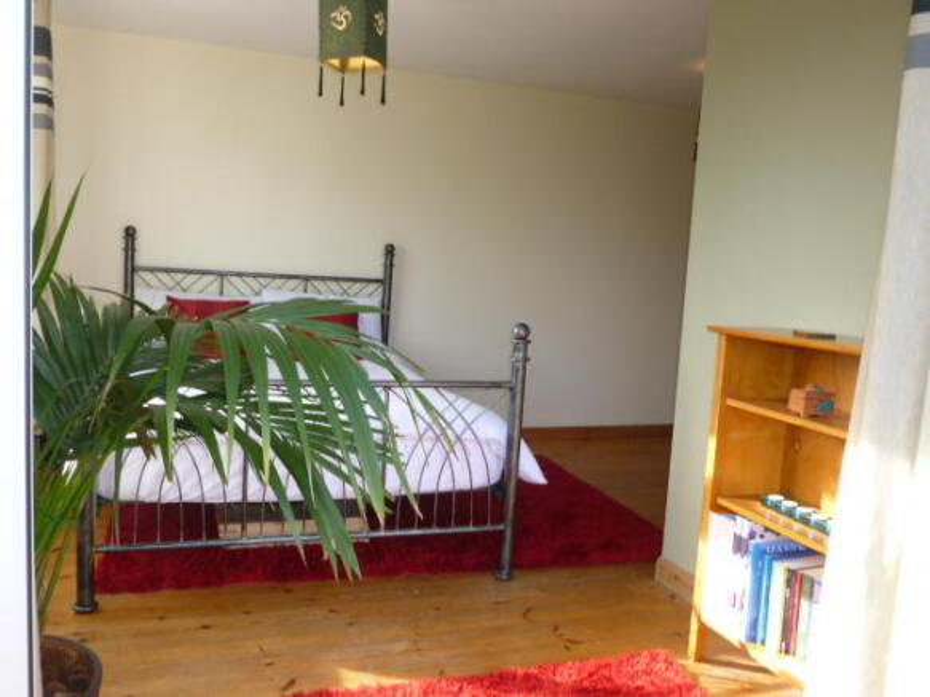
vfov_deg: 49.7
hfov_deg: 63.5
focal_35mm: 28
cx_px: 465
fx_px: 752
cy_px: 348
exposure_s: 1/100
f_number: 3.3
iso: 100
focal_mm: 5
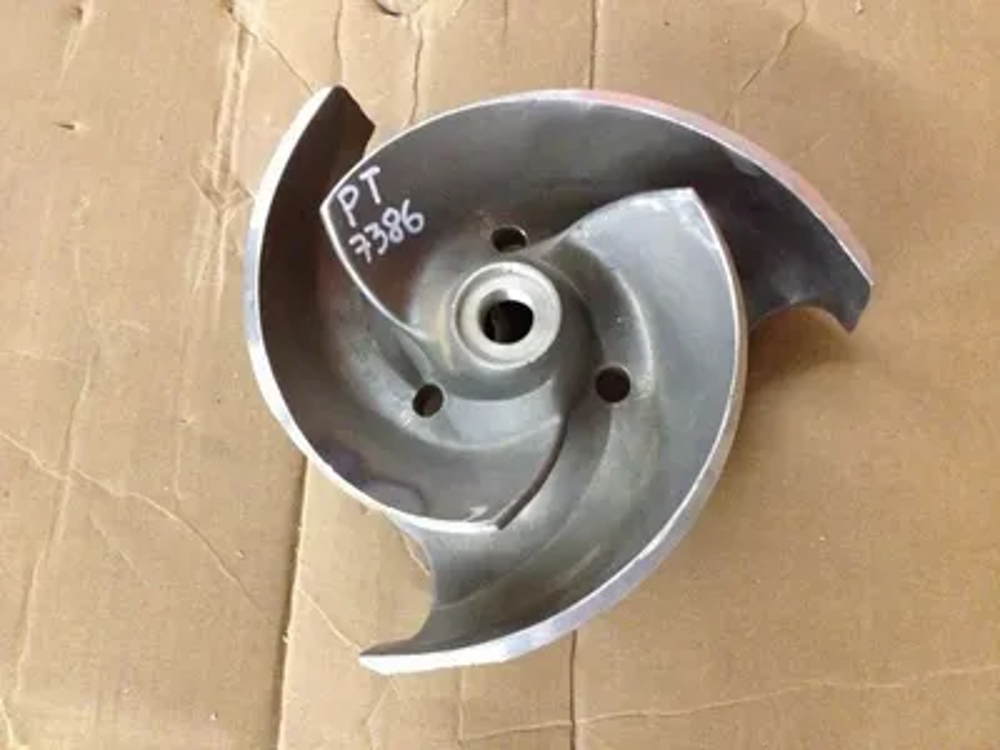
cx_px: 500
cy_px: 375
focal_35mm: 35
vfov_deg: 40.7
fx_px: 1011
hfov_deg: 52.6
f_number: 2.4
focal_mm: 4.28
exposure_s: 1/15
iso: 640
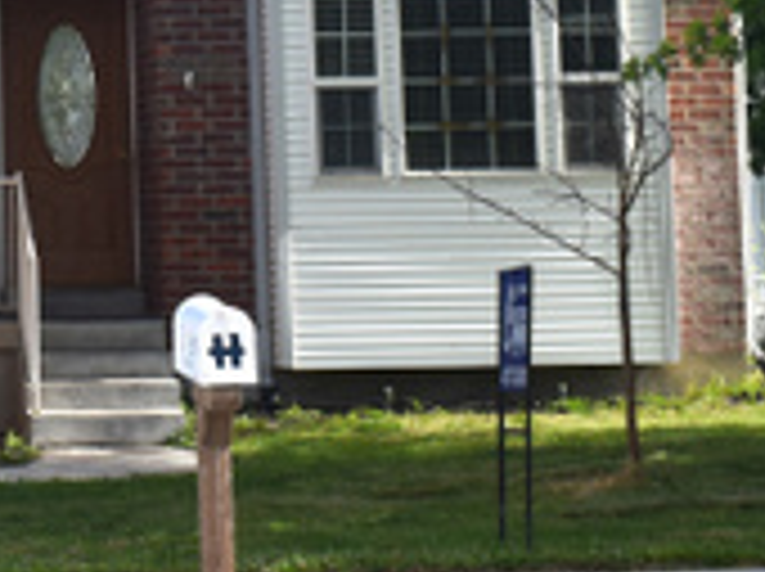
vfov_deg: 8.6
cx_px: -270
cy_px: -250
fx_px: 3725
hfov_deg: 11.4
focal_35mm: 169
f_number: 8
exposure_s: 1/250
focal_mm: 31
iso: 100
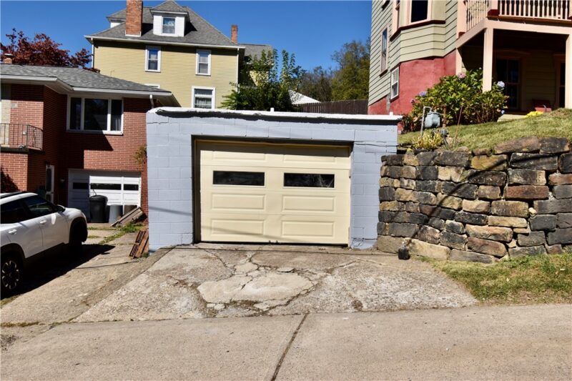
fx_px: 477
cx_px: 286
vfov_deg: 43.6
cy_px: 190
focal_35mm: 30
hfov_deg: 61.9
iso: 200
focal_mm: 20
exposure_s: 1/500
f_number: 11
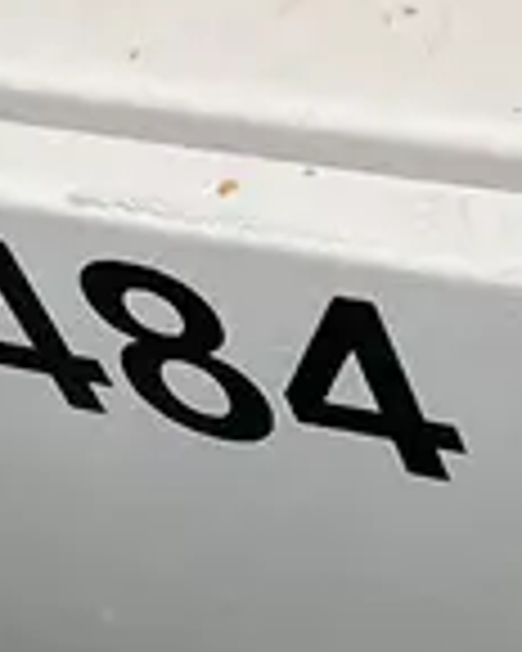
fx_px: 2472
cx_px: 198
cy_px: 659
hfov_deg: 12.0
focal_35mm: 128
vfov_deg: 14.8
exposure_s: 1/40
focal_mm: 5.1
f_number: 1.6
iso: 640
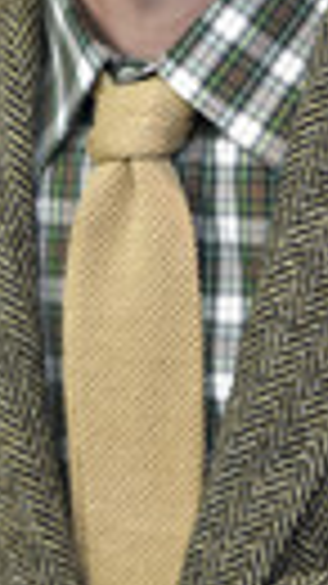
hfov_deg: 1.4
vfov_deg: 2.6
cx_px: 157
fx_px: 13107
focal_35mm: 847
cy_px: 81
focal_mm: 175
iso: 640
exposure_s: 1/400
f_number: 3.2
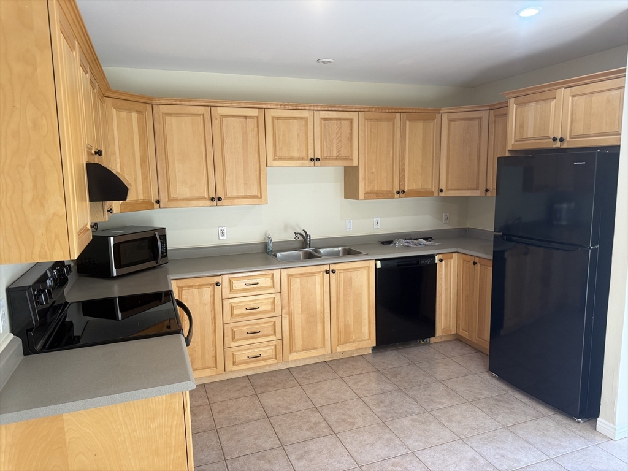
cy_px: 236
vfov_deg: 56.8
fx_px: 435
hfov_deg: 71.6
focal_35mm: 24
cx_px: 314
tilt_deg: -7.2
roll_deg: +0.9
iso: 200
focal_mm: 6.76
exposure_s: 1/120
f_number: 1.78
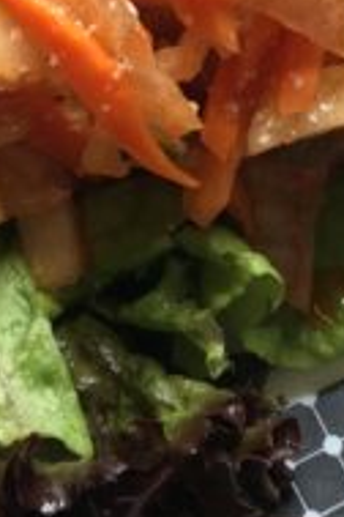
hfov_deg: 16.5
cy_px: 33
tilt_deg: -69.6
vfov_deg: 23.7
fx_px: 1190
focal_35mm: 83
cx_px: 172
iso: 32
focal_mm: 4.15
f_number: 2.2
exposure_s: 1/100
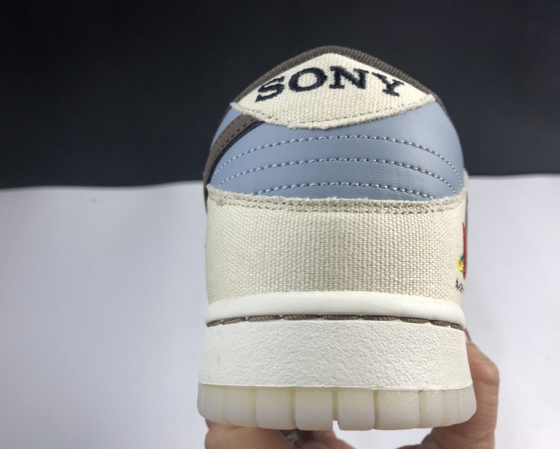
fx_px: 497
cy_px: 221
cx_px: 291
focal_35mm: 30
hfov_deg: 58.7
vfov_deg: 48.5
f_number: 1.8
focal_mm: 4
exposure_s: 1/100
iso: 40
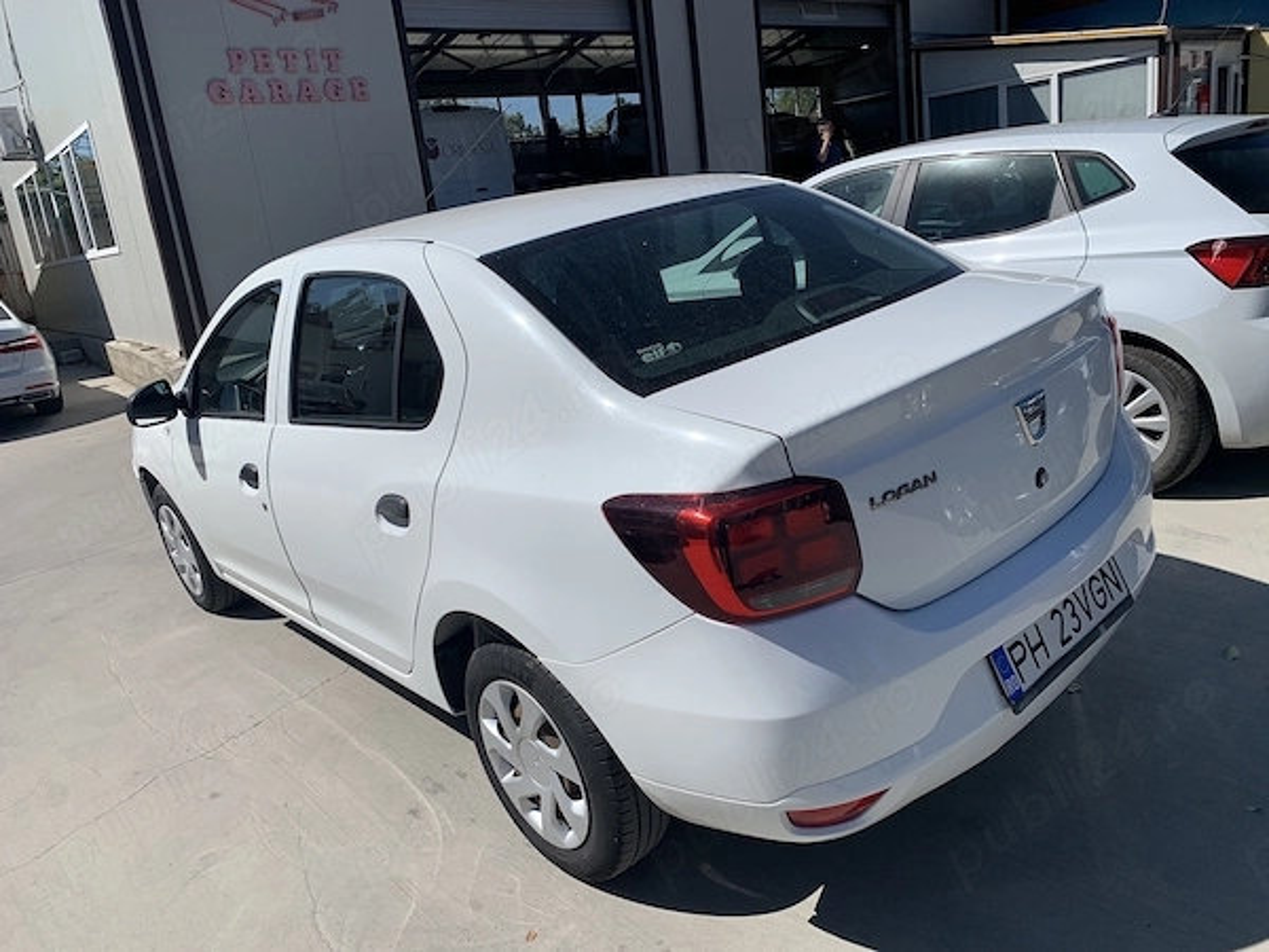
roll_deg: +7.1
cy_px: 476
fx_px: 953
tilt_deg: -13.5
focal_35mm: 26
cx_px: 634
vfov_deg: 53.1
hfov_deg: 67.3
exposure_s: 1/4464
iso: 25
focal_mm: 4.25
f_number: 1.8
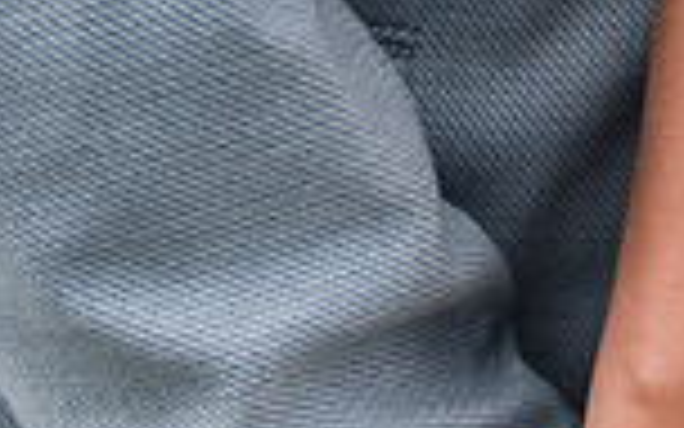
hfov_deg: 10.3
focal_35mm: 202
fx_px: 3766
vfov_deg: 6.4
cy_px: 610
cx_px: 747
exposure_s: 1/6400
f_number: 1.8
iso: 100
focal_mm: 35
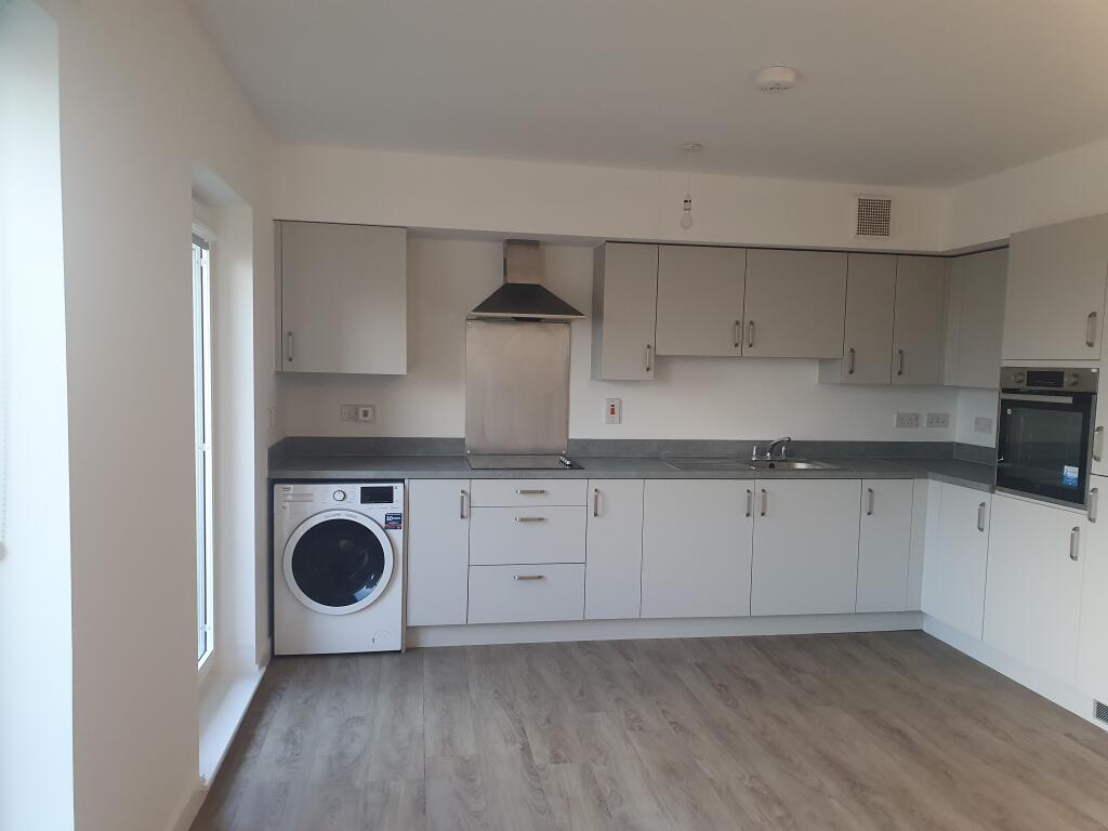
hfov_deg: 67.3
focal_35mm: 26
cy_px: 416
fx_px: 832
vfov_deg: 53.1
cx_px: 554
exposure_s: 1/100
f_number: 2.4
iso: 320
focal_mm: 4.32
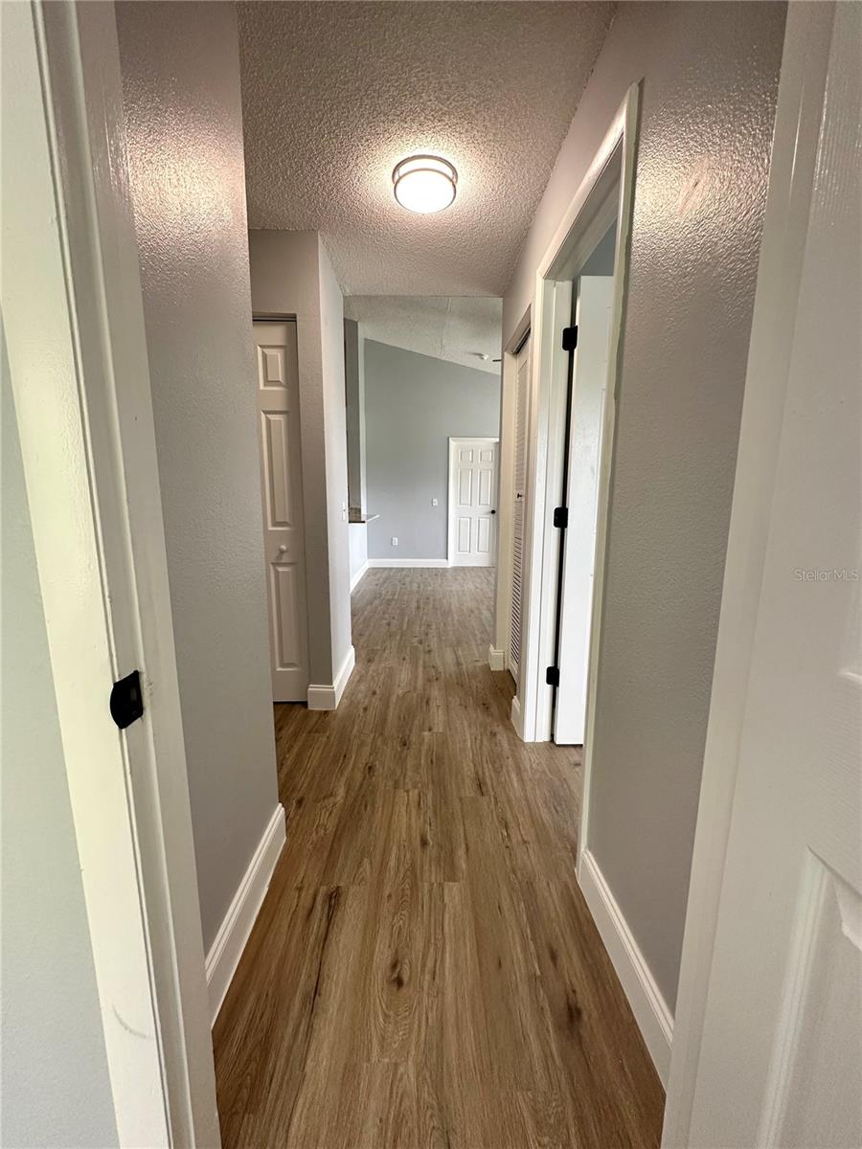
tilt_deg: -9.5
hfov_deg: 85.7
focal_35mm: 14
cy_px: 574
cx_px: 431
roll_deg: -1.3
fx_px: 465
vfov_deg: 102.1
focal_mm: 2.22
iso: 125
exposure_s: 1/99
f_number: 2.2
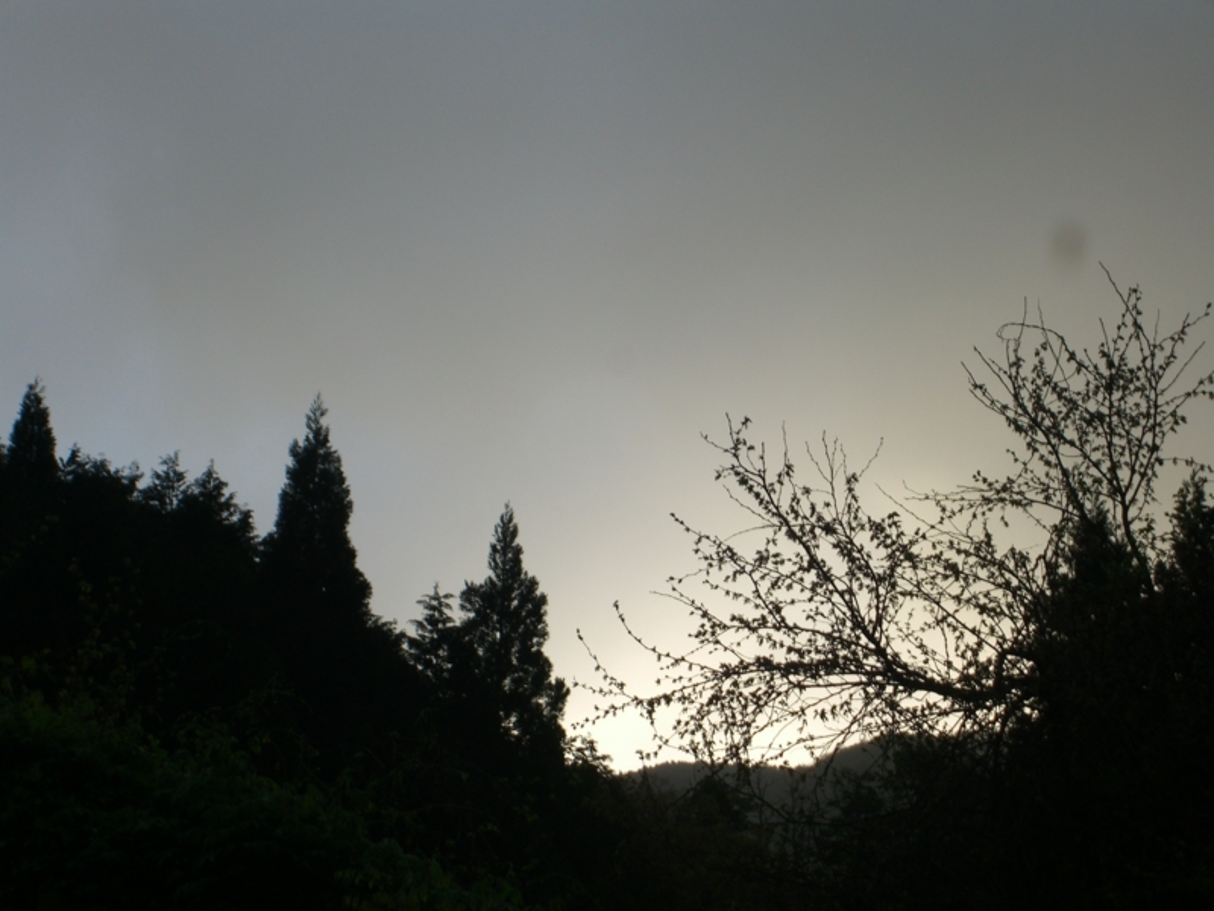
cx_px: 607
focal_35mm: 114
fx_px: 3998
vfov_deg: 13.0
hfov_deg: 17.3
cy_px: 456
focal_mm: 23.7
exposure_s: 1/320
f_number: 5.1
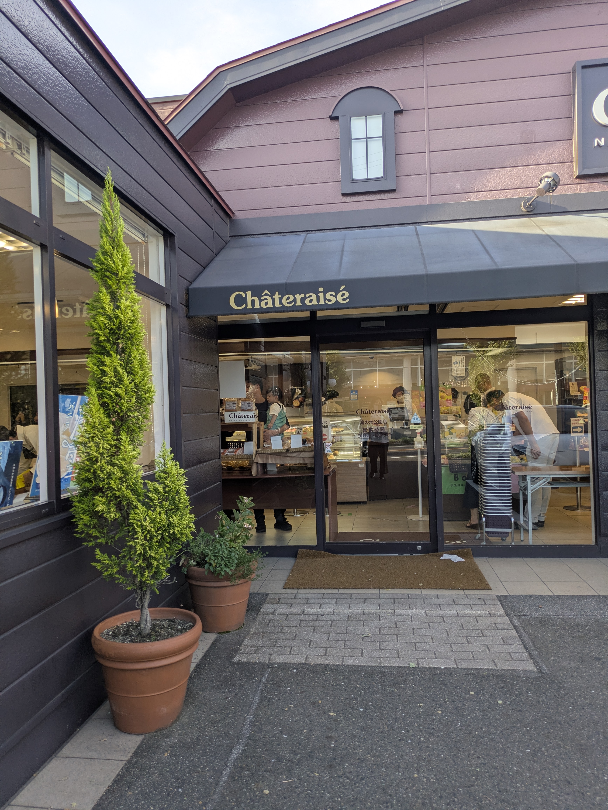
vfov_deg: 69.4
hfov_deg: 54.9
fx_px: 585
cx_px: 304
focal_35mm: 25
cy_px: 405
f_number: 1.89
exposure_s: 1/285
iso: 47
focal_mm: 5.43
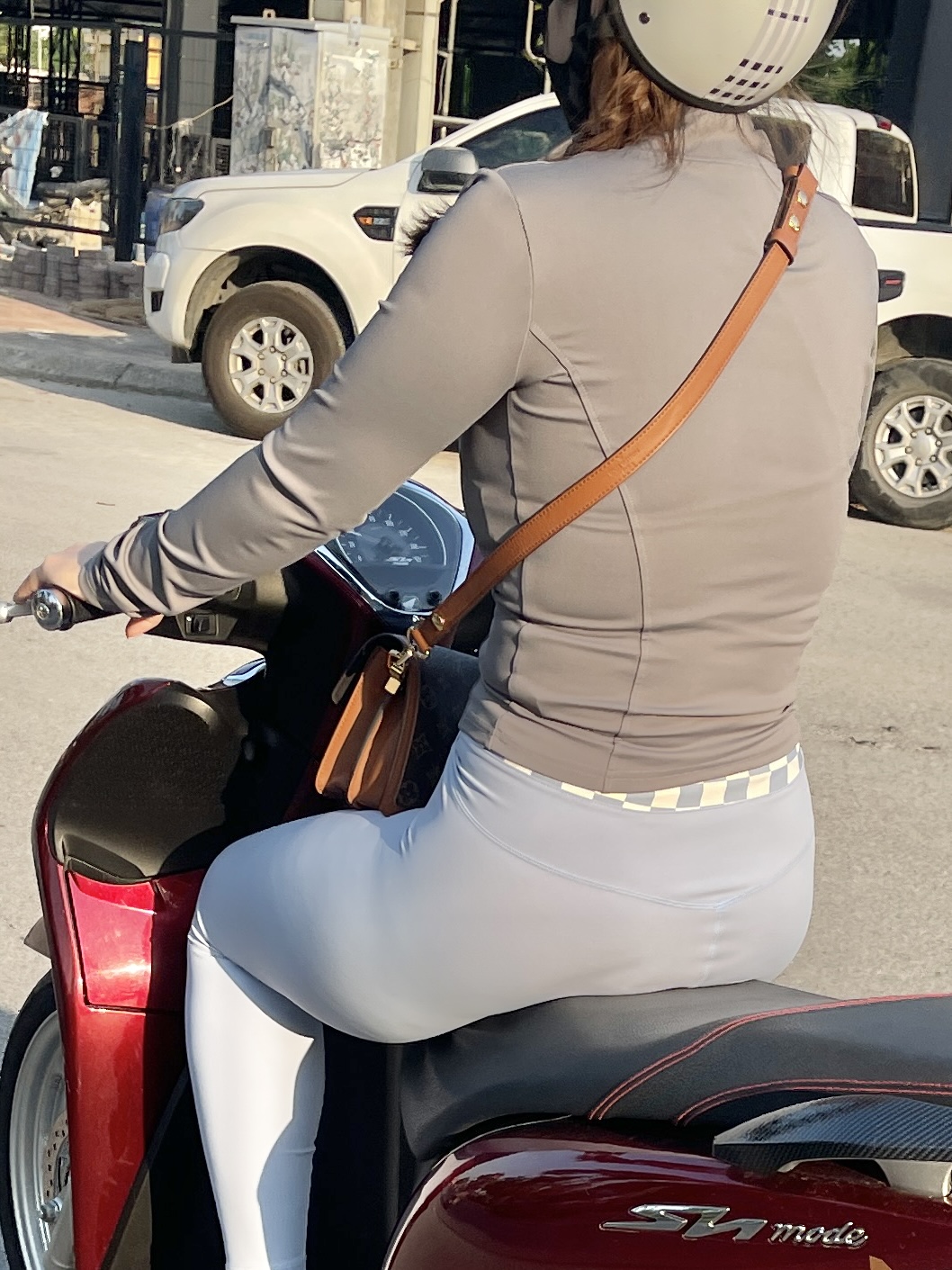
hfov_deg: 54.9
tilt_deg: -19.6
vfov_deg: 69.4
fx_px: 917
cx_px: 476
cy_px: 635
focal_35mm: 25
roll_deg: -8.2
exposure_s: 1/1353
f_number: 1.6
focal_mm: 5.1
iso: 32
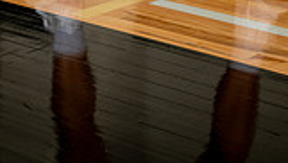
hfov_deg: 14.1
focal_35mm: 152
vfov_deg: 7.5
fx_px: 1162
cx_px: 106
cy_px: -233
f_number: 8
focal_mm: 52
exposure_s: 1/500
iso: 250
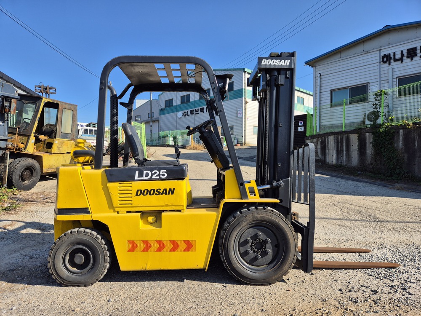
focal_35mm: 23
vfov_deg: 58.9
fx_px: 280
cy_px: 158
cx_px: 210
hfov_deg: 73.9
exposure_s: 1/1256
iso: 25
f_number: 1.8
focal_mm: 5.4
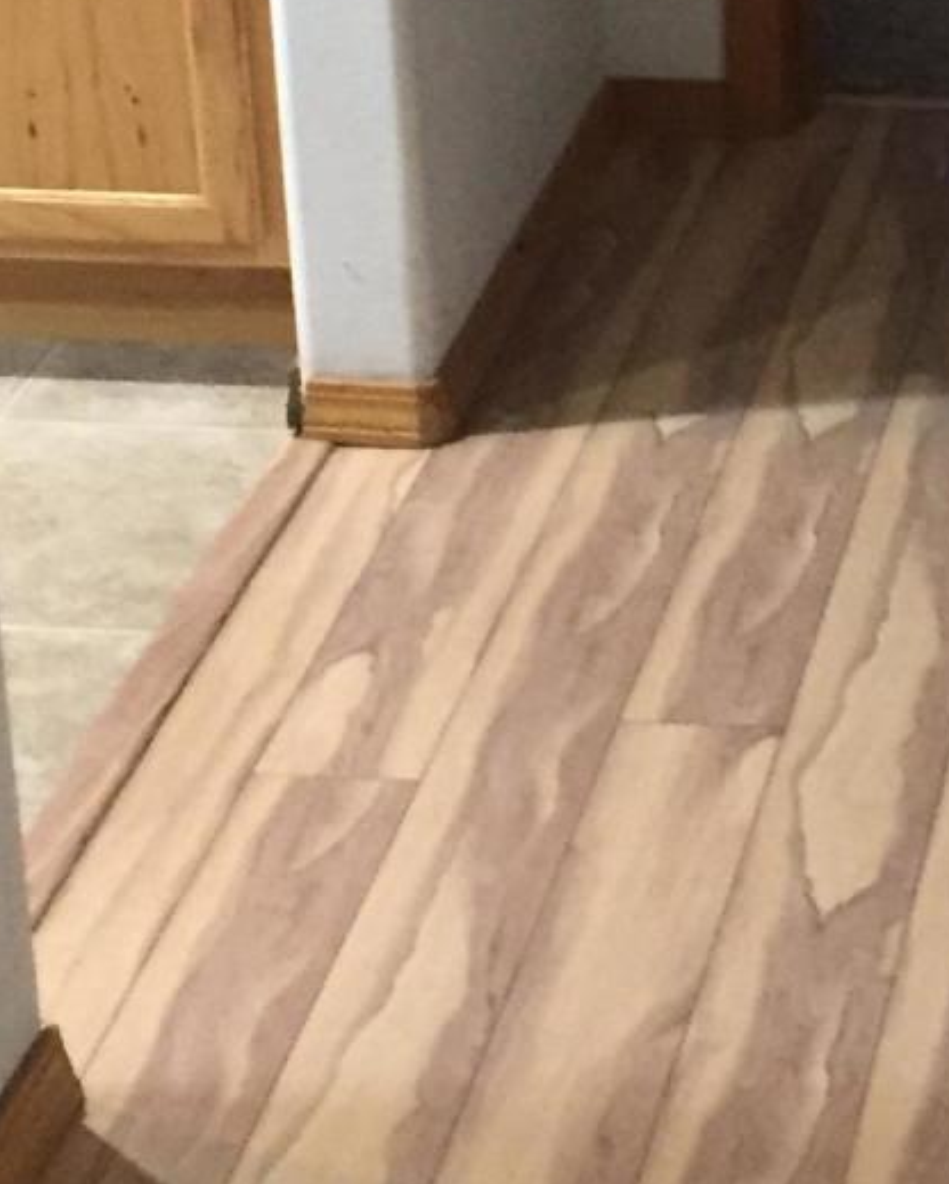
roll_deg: +0.2
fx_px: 3822
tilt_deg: -18.8
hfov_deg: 13.8
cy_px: -89
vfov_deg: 17.1
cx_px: 1049
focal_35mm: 109
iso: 250
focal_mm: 4.15
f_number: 2.2
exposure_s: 1/20
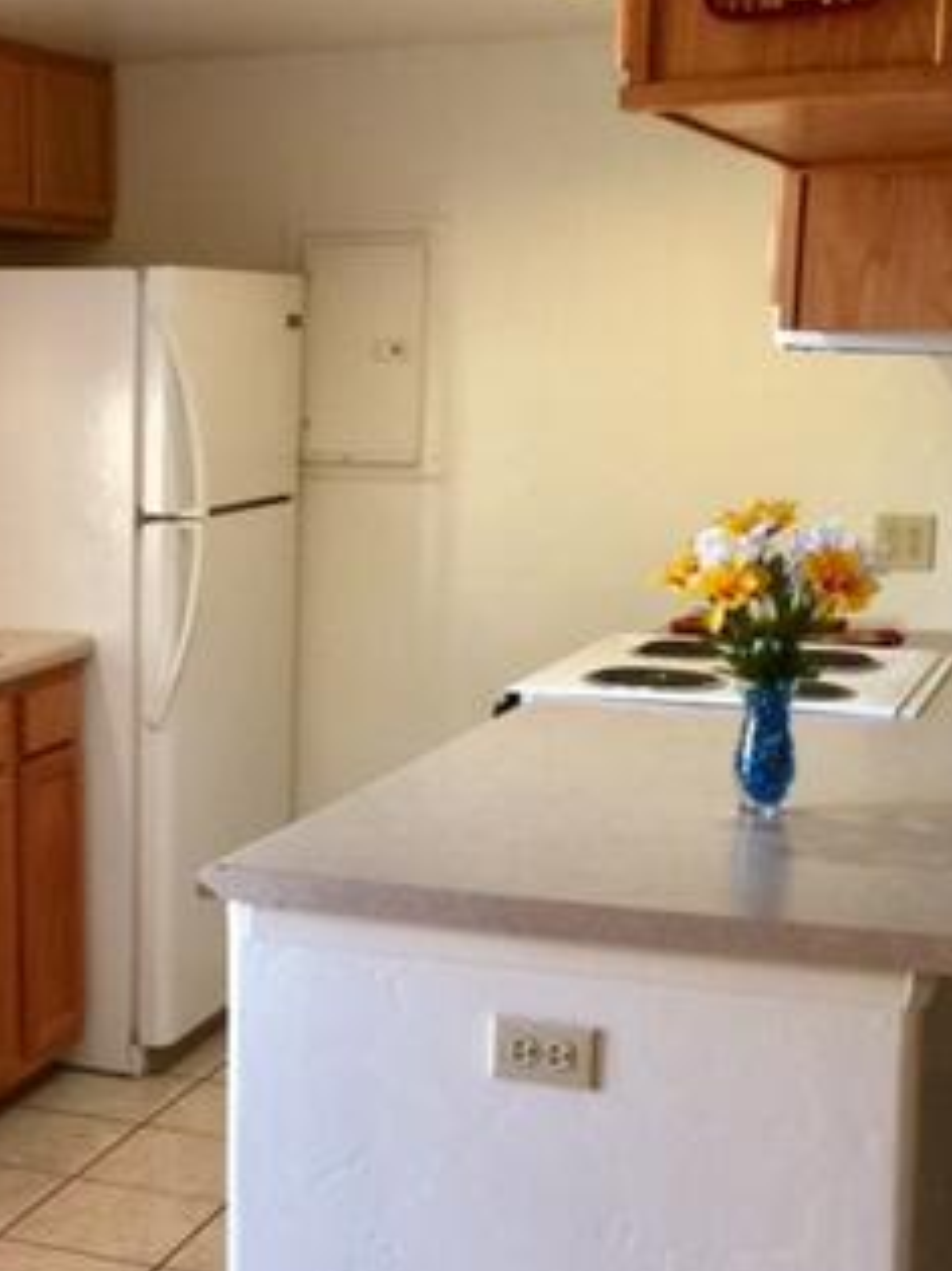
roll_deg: +0.9
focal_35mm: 59
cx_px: 85
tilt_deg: -10.3
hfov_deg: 24.1
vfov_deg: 32.6
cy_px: 755
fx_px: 2165
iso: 50
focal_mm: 4.15
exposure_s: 1/30
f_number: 2.2
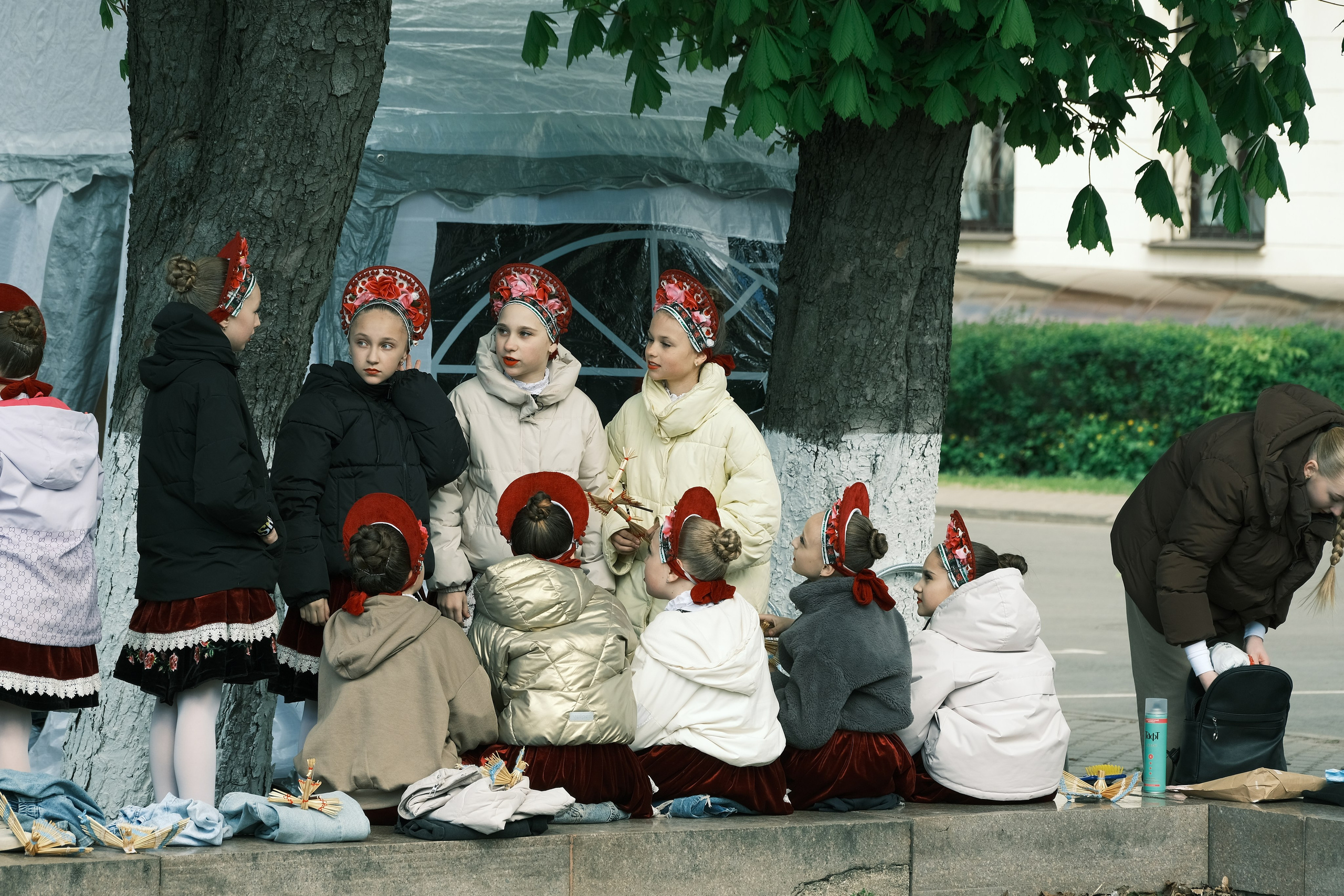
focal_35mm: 171
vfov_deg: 8.0
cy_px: 448
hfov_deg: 12.0
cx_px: 672
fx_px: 6384
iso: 200
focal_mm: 113.7
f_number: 5.6
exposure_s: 1/200
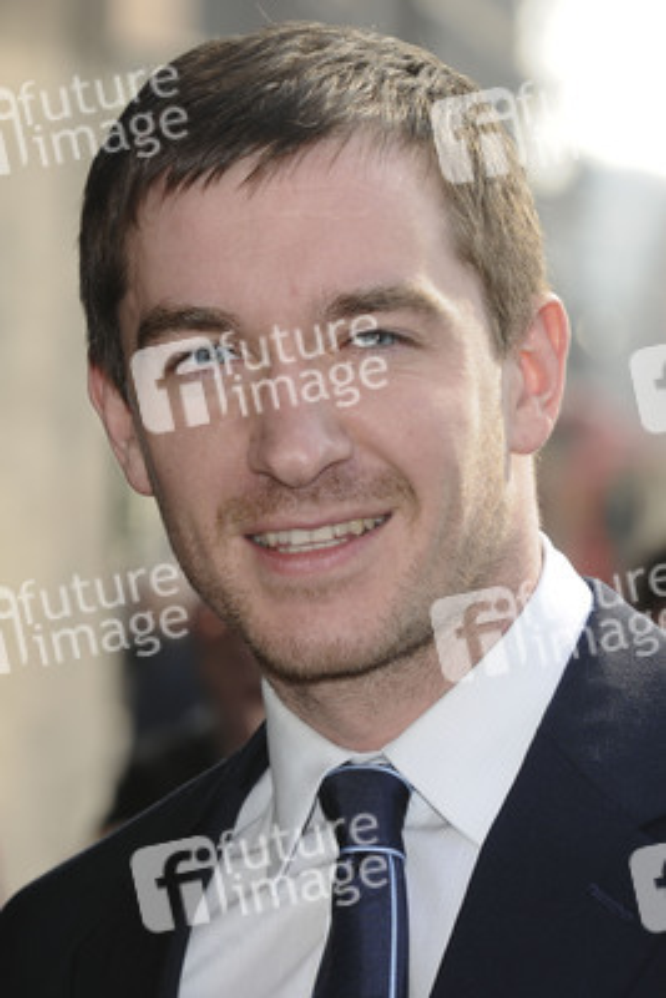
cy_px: 499
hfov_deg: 9.2
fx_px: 4159
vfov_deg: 13.7
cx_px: 333
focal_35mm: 150
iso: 200
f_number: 5.6
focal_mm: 100
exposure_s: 1/250
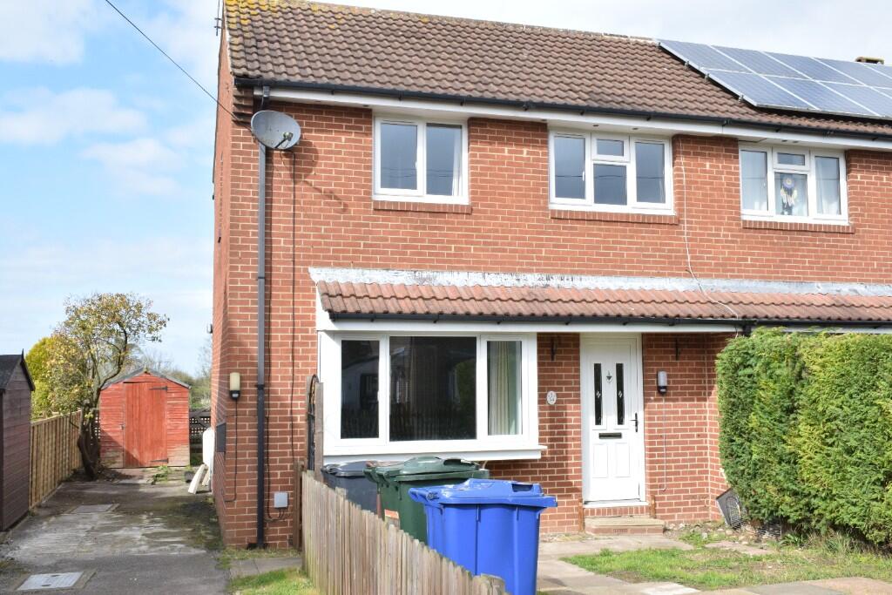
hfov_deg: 53.1
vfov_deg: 36.9
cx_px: 446
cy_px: 298
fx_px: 892
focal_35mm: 36
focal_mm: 24
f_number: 18
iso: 800
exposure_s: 1/250
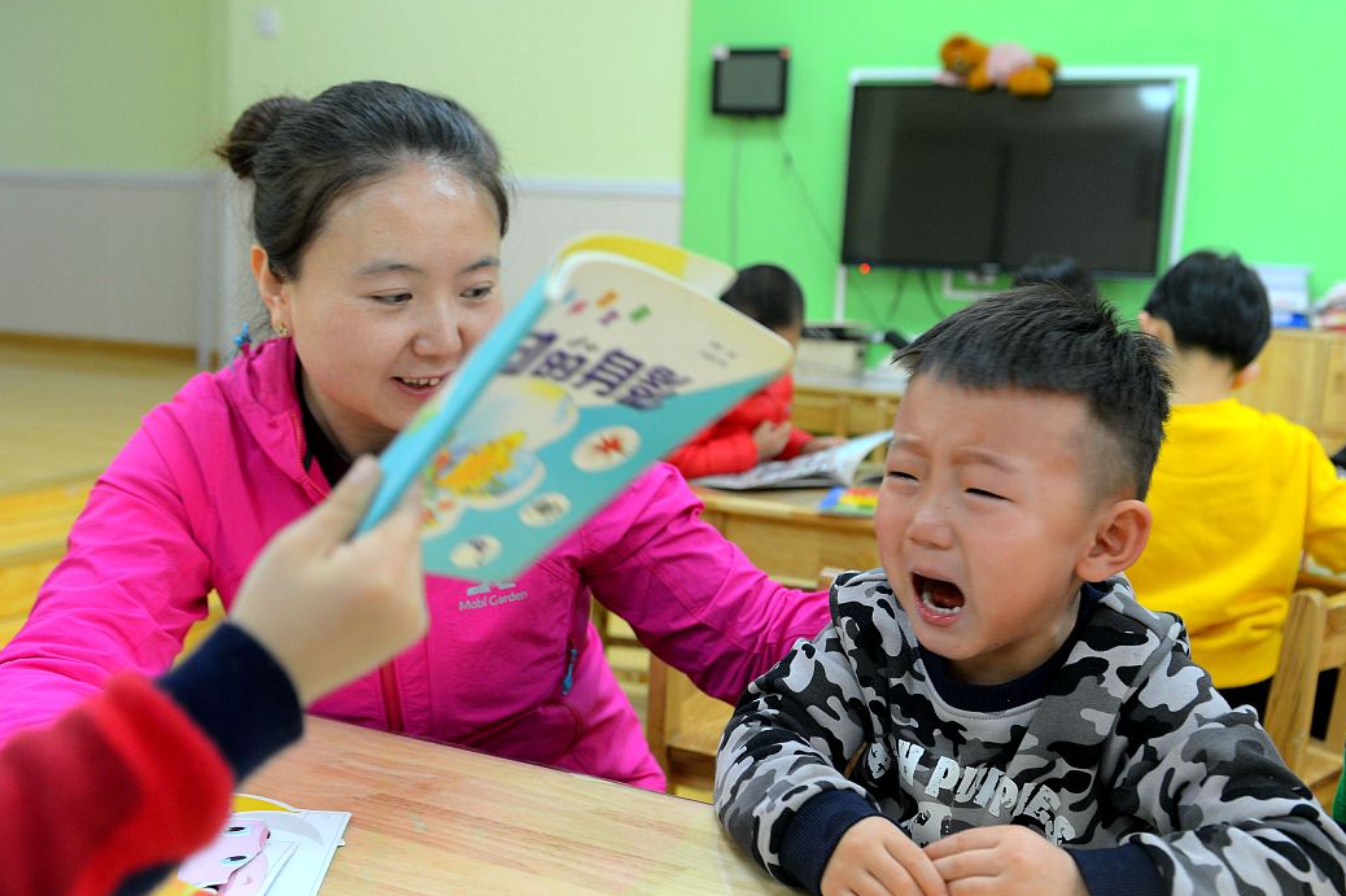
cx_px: 727
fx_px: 1383
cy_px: 504
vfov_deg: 35.9
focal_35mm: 37
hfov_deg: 51.9
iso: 800
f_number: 4
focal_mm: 32
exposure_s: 1/60
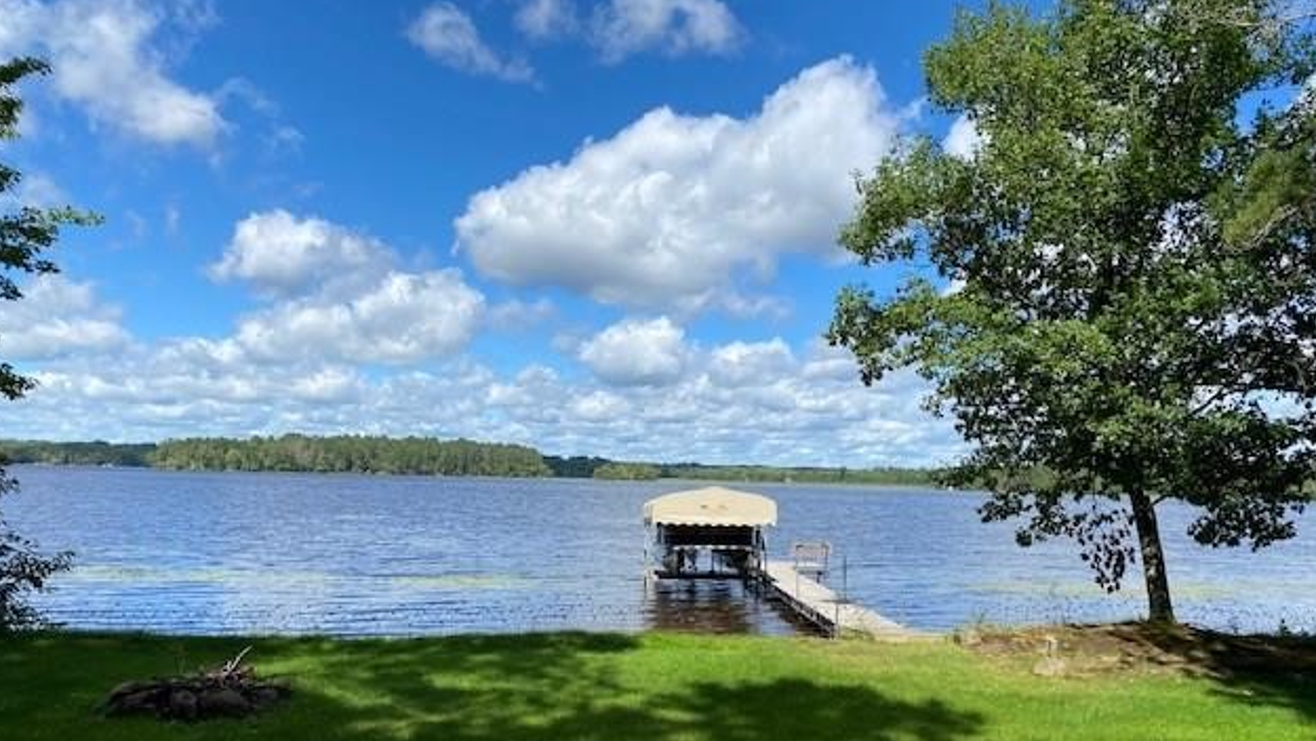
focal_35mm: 29
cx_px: 661
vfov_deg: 39.8
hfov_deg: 66.0
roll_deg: -2.0
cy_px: 488
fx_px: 1012
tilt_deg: +0.1
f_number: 1.8
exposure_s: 1/2890
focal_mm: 4.25
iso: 32
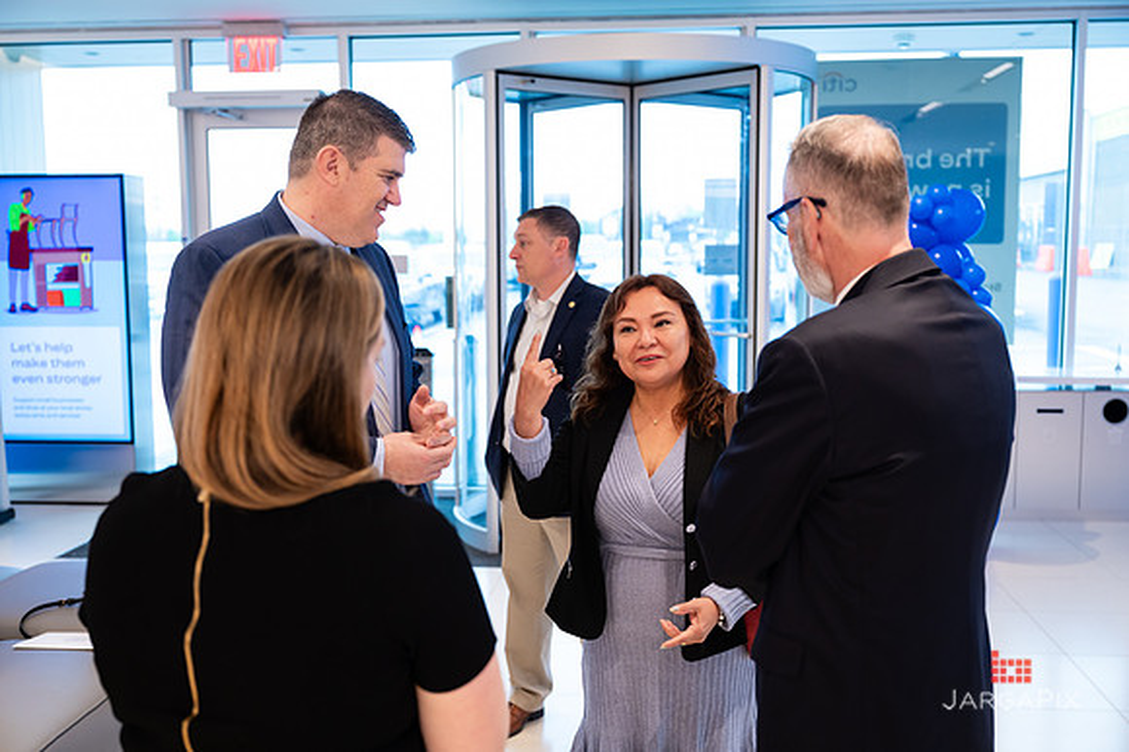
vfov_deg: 33.8
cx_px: 564
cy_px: 376
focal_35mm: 39
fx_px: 1236
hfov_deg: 49.1
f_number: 3.2
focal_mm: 39
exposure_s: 1/200
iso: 1000
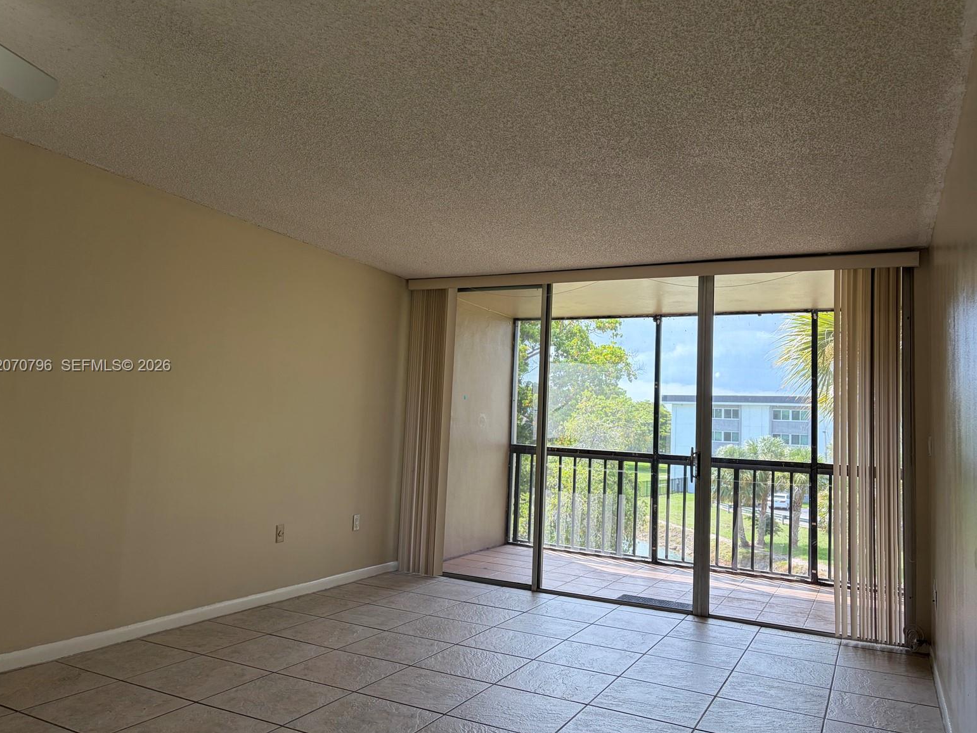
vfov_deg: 51.4
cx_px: 481
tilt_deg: +4.7
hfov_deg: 65.3
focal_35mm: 27
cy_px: 366
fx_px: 762
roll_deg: -2.6
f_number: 1.6
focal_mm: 5.96
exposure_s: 1/231
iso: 50
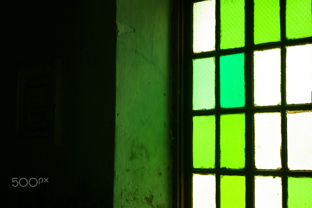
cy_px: 104
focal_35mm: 75
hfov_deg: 27.0
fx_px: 649
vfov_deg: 18.2
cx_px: 156
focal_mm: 50
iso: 400
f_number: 5.6
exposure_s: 1/15
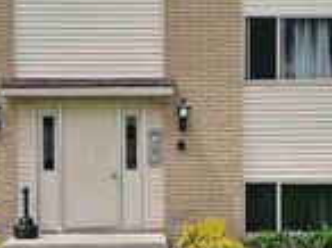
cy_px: 154
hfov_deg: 24.7
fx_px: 756
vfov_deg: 18.6
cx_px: 139
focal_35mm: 79
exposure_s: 1/1533
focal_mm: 6.3
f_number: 1.7
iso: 16
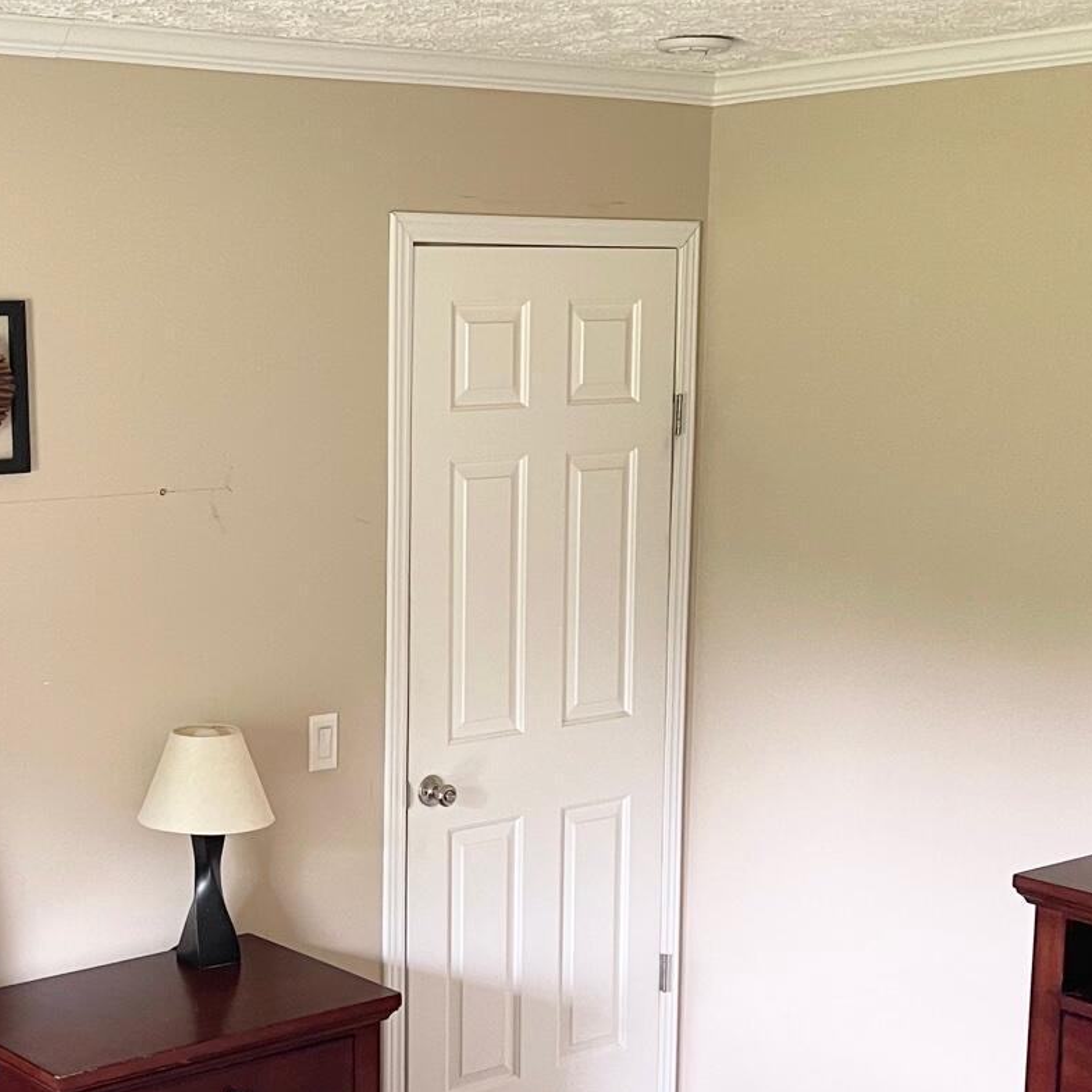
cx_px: 209
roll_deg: +0.3
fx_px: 2106
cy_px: 645
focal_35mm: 59
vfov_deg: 29.0
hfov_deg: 28.4
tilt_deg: -10.4
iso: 200
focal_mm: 5.1
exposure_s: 1/60
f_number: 1.6
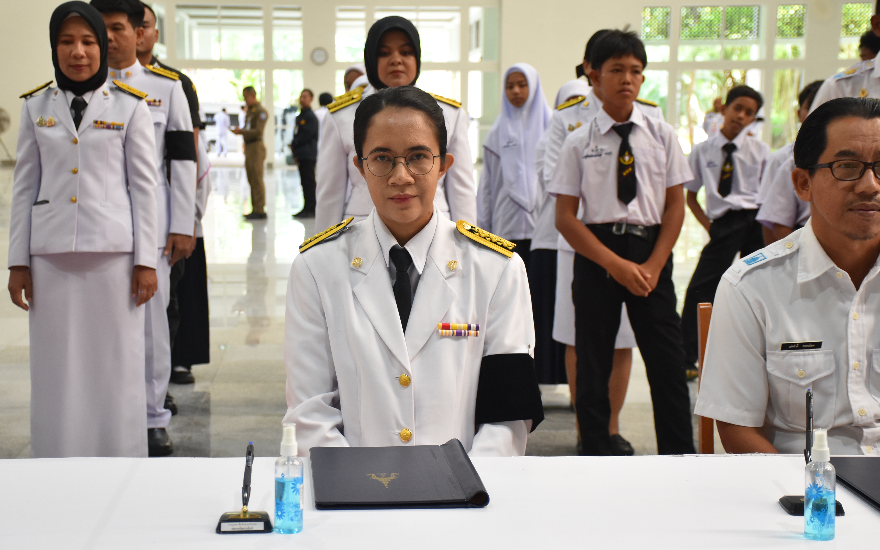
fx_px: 1511
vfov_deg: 20.6
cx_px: 421
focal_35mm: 63
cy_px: 302
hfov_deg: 32.5
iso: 1000
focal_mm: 38
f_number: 4.2
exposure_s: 1/125
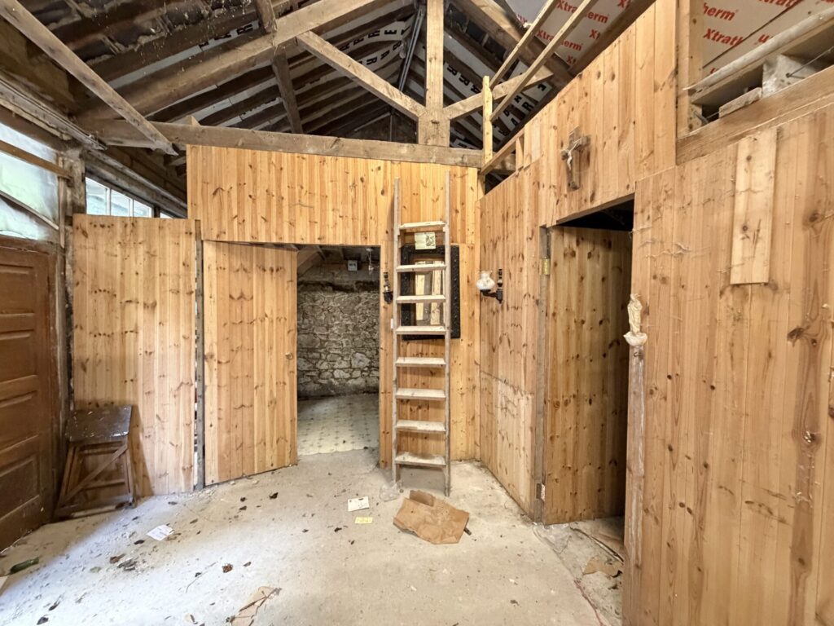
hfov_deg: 102.1
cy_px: 313
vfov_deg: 85.7
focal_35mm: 14
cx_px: 417
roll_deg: +0.2
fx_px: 337
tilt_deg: -2.4
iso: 640
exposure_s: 1/50
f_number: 2.2
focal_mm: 2.22
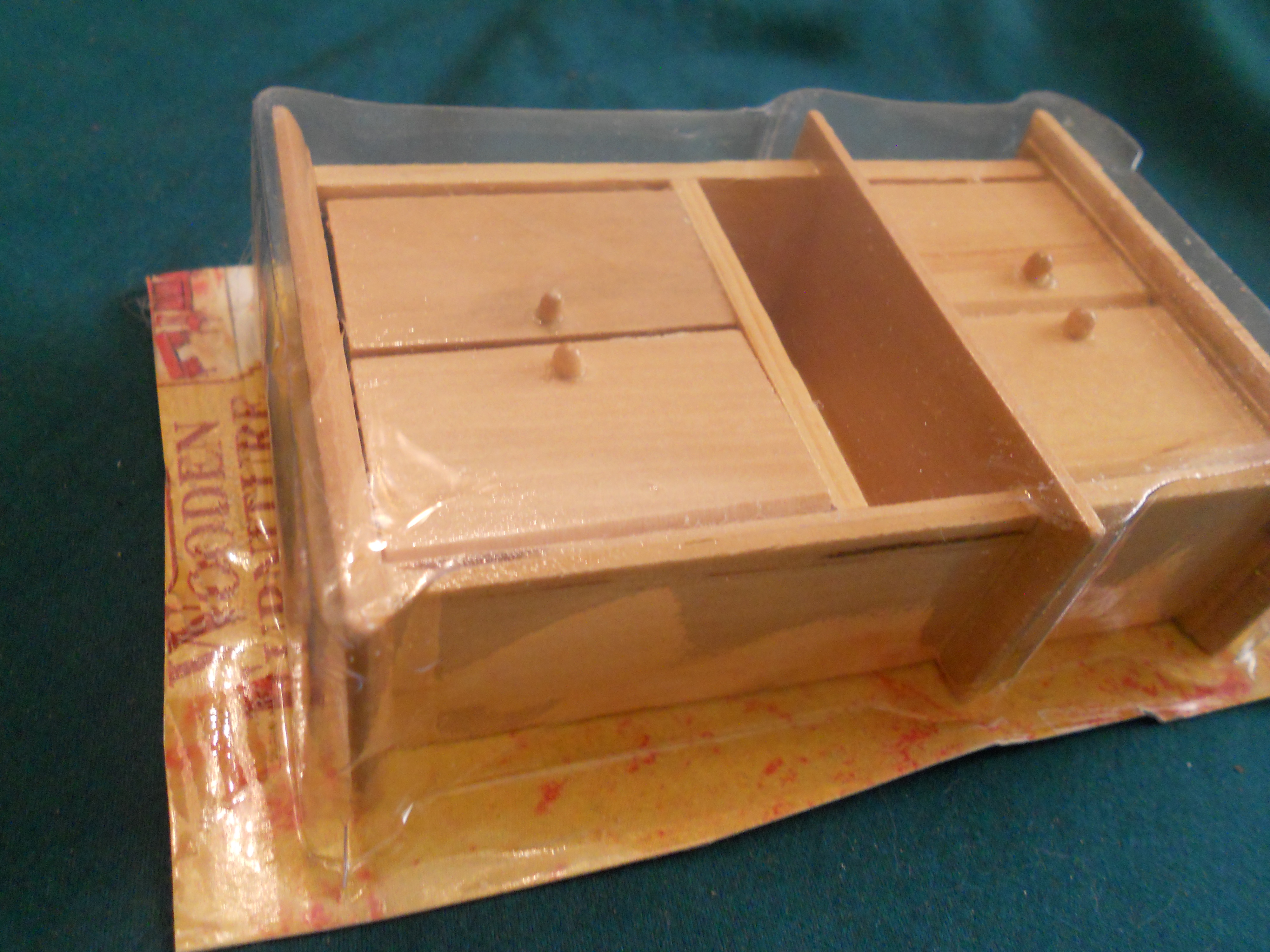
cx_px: 635
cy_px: 476
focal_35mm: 32
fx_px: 1174
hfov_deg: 56.8
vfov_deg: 44.2
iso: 400
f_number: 3.5
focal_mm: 5.8
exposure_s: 1/60
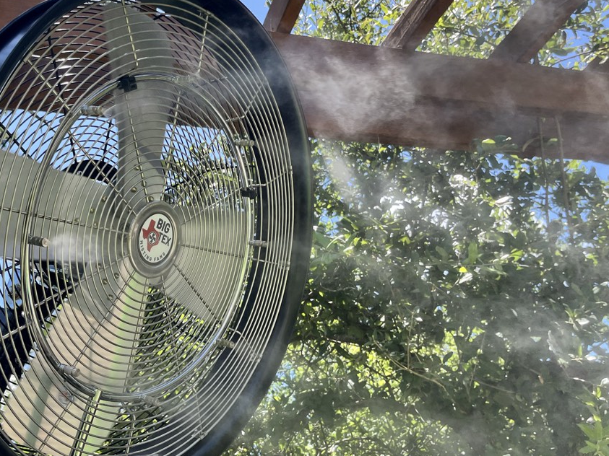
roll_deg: +7.0
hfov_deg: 48.8
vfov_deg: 38.6
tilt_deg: +30.7
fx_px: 651
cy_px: 212
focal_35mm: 37
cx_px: 177
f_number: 1.6
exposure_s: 1/864
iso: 50
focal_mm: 5.1
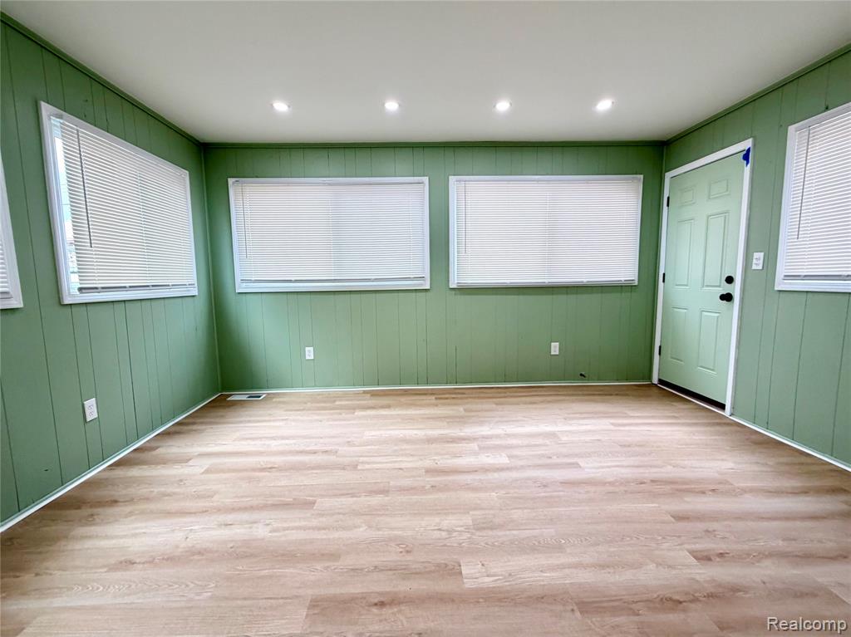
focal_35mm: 14
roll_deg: -1.1
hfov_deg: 102.1
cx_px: 426
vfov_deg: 85.6
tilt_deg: -6.8
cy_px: 318
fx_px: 344
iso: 200
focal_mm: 2.22
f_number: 2.2
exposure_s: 1/121
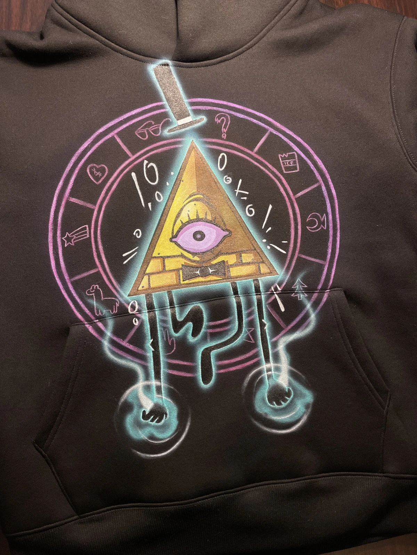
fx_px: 418
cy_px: 278
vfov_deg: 67.3
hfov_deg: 53.1
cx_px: 208
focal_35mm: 26
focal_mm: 4.2
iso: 125
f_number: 1.6
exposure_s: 1/100
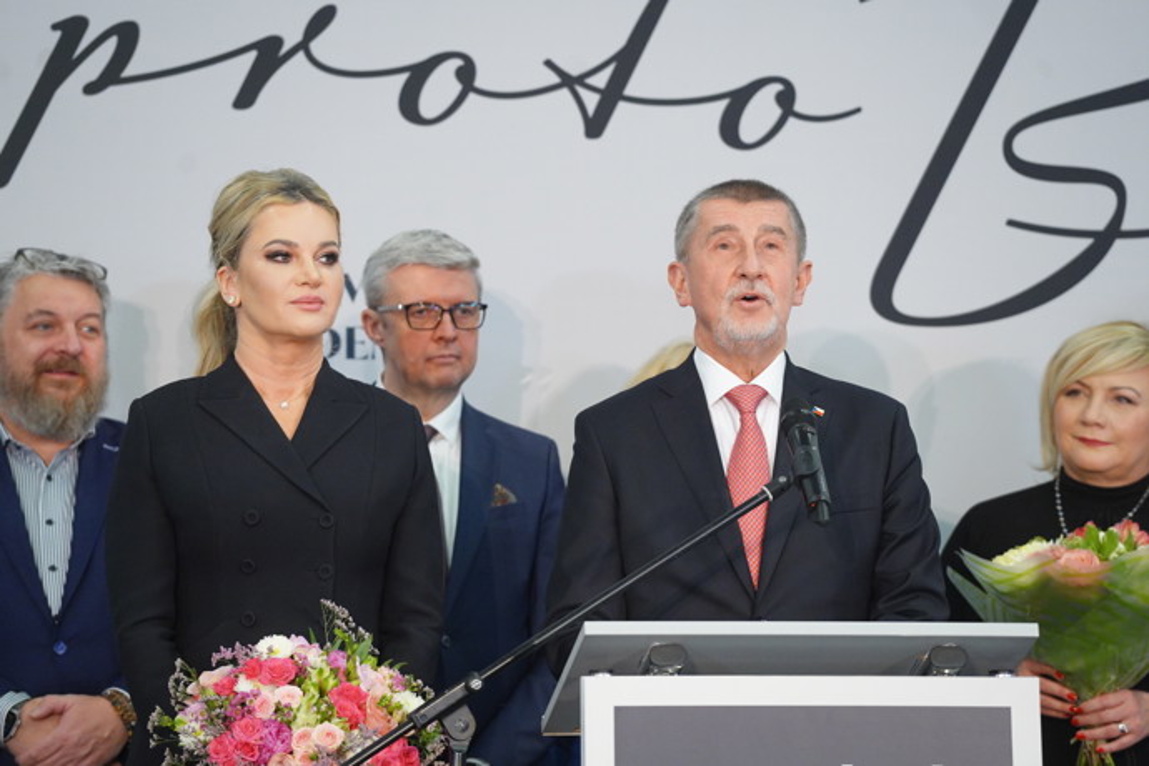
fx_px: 6191
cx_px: 574
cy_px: 383
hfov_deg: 10.6
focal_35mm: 194
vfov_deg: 7.1
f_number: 4.5
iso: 4000
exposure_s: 1/200
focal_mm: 194
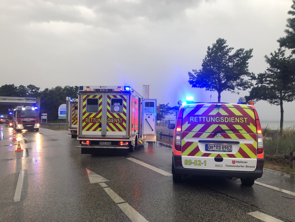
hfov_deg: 63.4
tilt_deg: +0.8
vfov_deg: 49.7
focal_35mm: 28
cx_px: 148
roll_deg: -1.1
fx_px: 239
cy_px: 111
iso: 64
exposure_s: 1/120
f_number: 1.8
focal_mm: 3.99
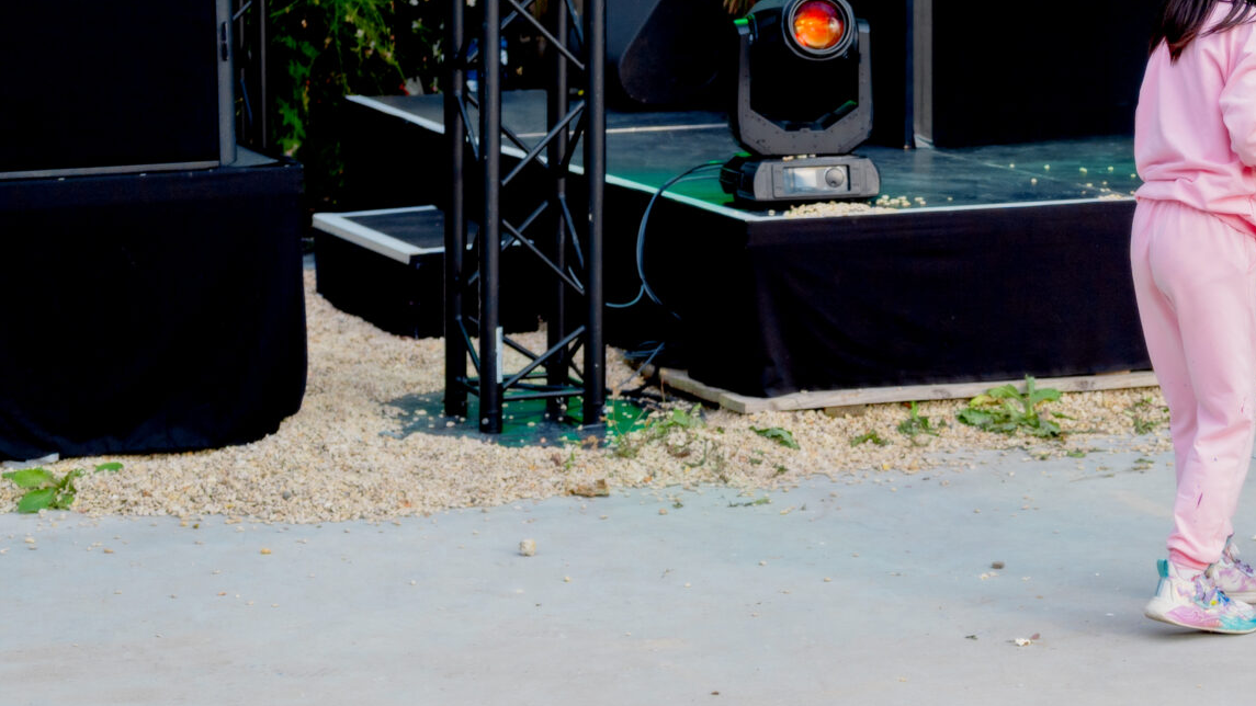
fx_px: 3896
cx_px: 1210
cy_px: 37
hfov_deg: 17.9
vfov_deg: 10.3
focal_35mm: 117
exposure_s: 1/640
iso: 250
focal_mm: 50
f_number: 4
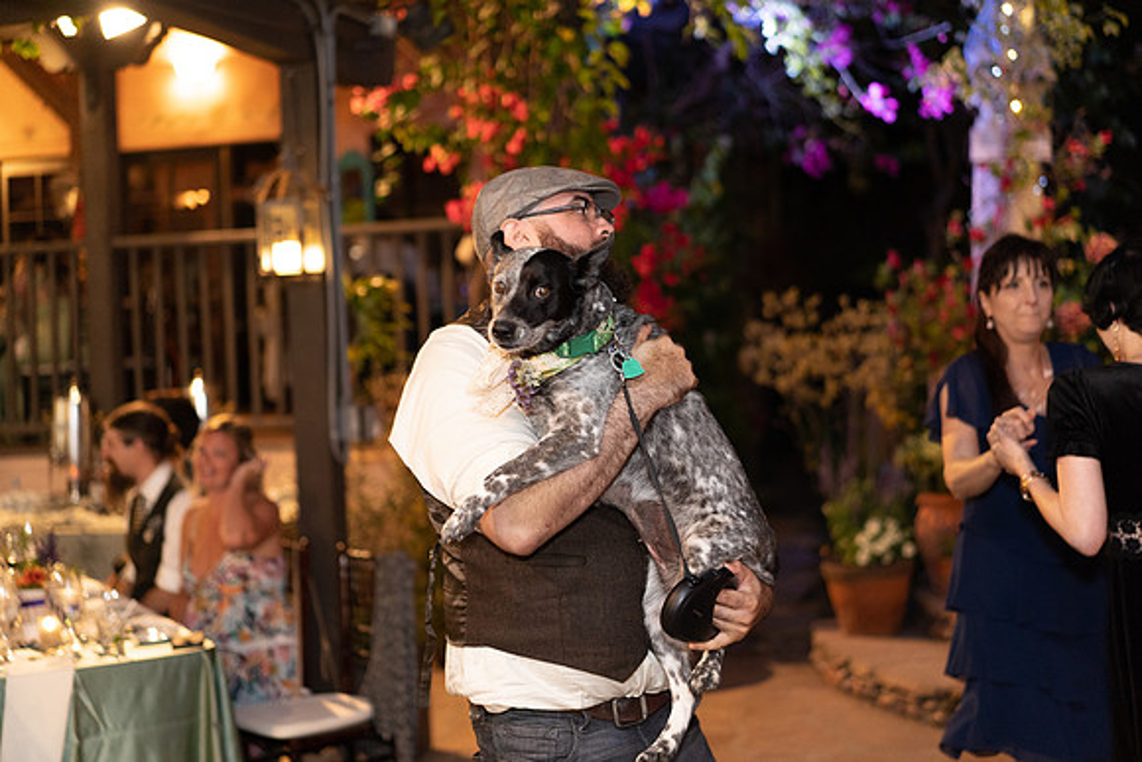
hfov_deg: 36.2
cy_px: 381
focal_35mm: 55
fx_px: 1745
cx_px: 571
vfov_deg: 24.6
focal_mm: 55
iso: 2500
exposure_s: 1/200
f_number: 2
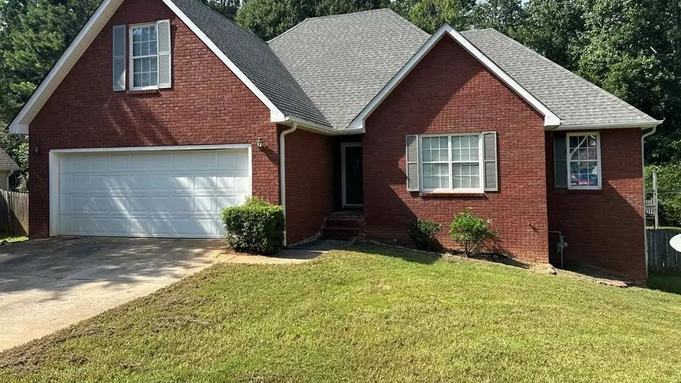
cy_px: 157
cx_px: 337
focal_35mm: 27
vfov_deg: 42.7
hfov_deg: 69.9
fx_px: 488
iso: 80
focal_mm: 6.86
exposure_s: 1/1916
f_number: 1.78
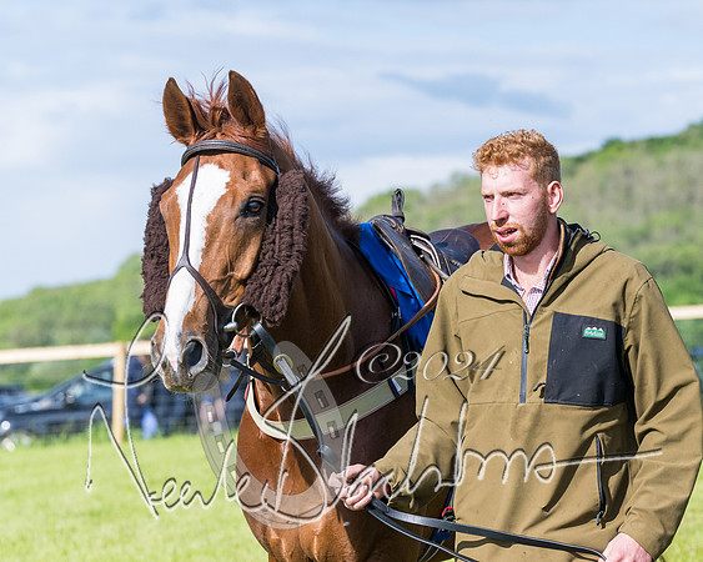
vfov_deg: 7.2
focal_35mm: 214
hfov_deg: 9.0
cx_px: 512
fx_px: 4453
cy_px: 221
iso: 400
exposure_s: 1/3200
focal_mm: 104
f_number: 5
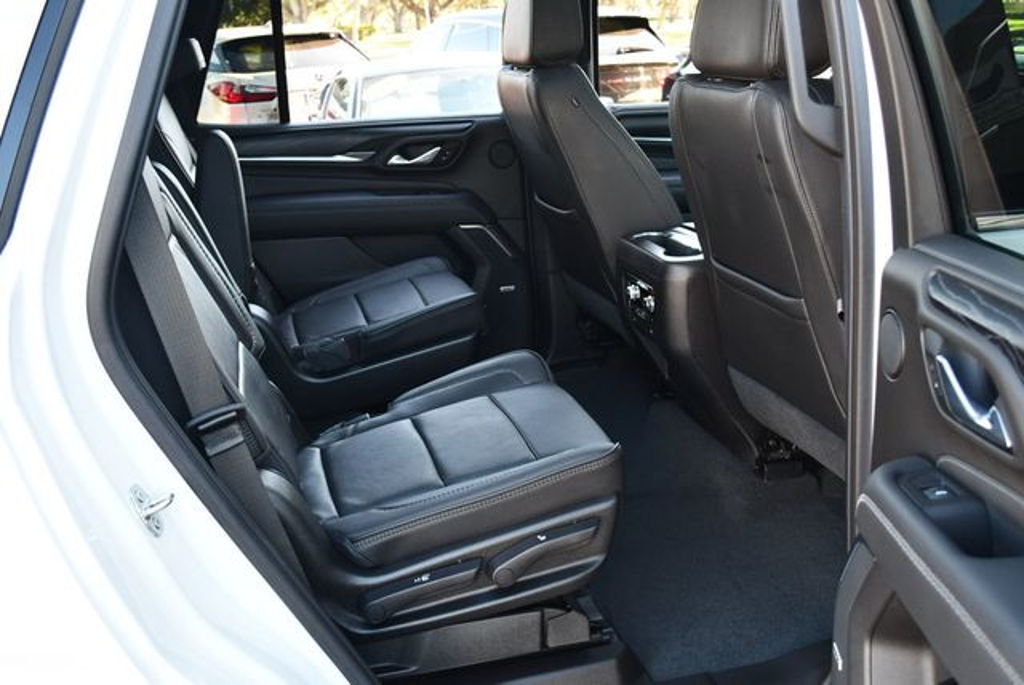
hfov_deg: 53.1
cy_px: 342
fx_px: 1025
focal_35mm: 36
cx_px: 512
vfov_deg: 36.9
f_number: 3.5
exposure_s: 1/200
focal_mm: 18
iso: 800
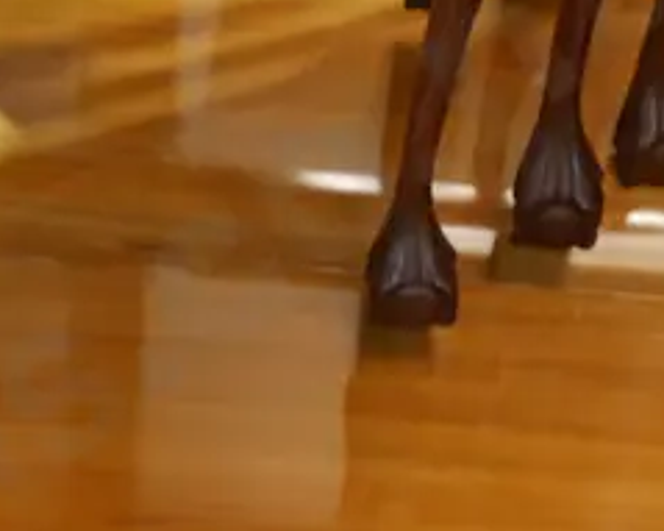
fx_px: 2632
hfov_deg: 13.1
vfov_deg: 11.0
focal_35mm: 134
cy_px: 810
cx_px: -495
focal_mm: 16
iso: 800
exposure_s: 1/60
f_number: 3.6
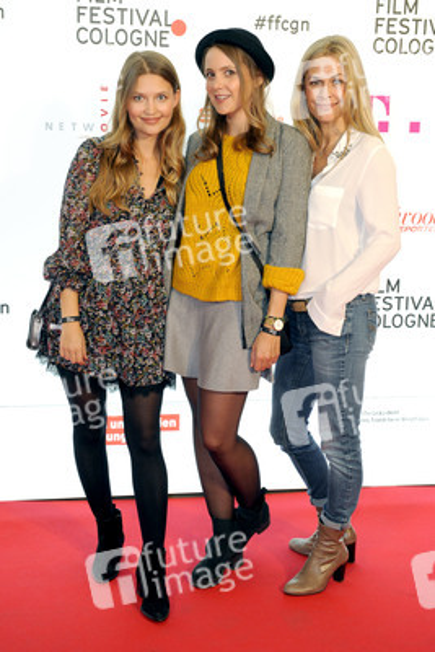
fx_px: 1014
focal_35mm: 56
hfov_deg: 24.2
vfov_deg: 35.6
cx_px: 218
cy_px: 326
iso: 1600
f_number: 5
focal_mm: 56
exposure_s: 1/125
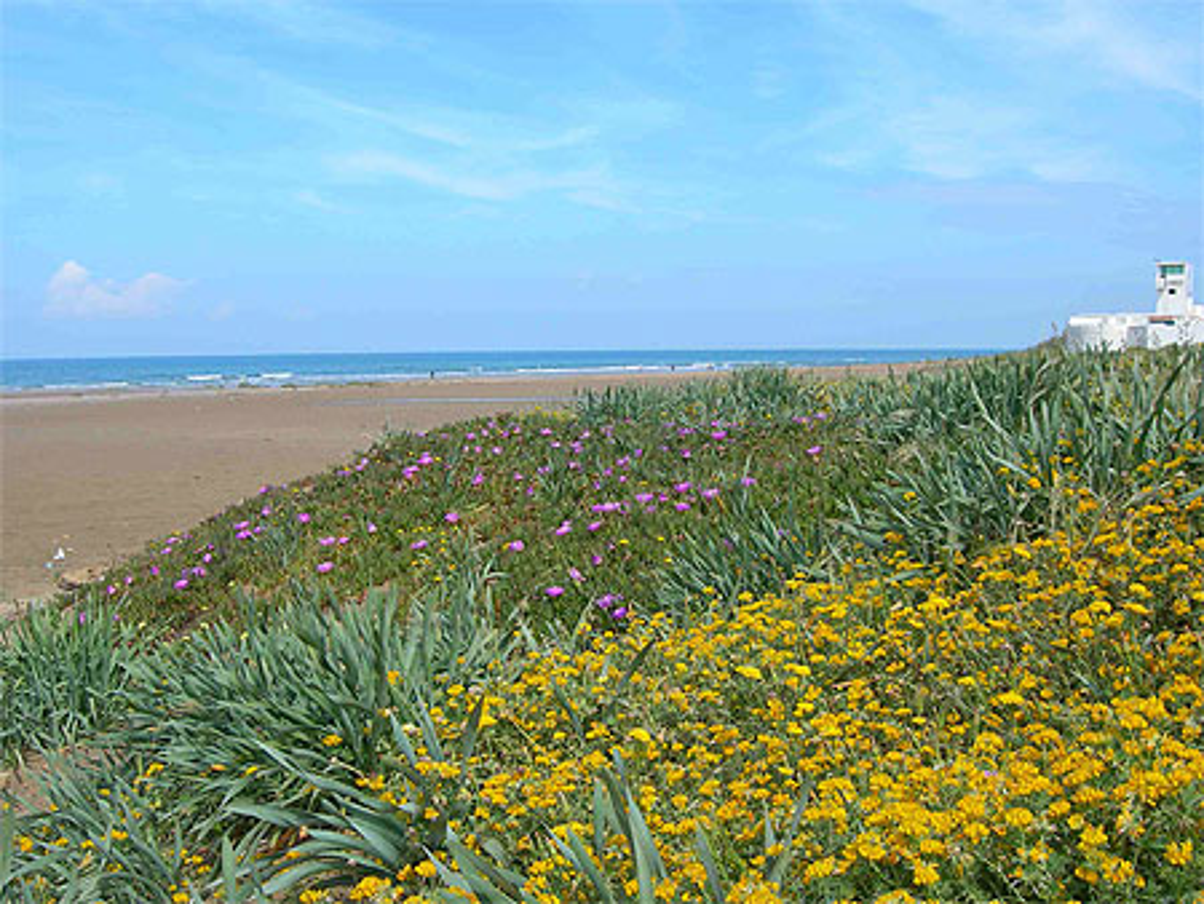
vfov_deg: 35.2
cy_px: 452
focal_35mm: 41
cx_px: 602
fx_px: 1427
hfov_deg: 45.8
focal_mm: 8.5
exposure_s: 1/340
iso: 50
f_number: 4.9
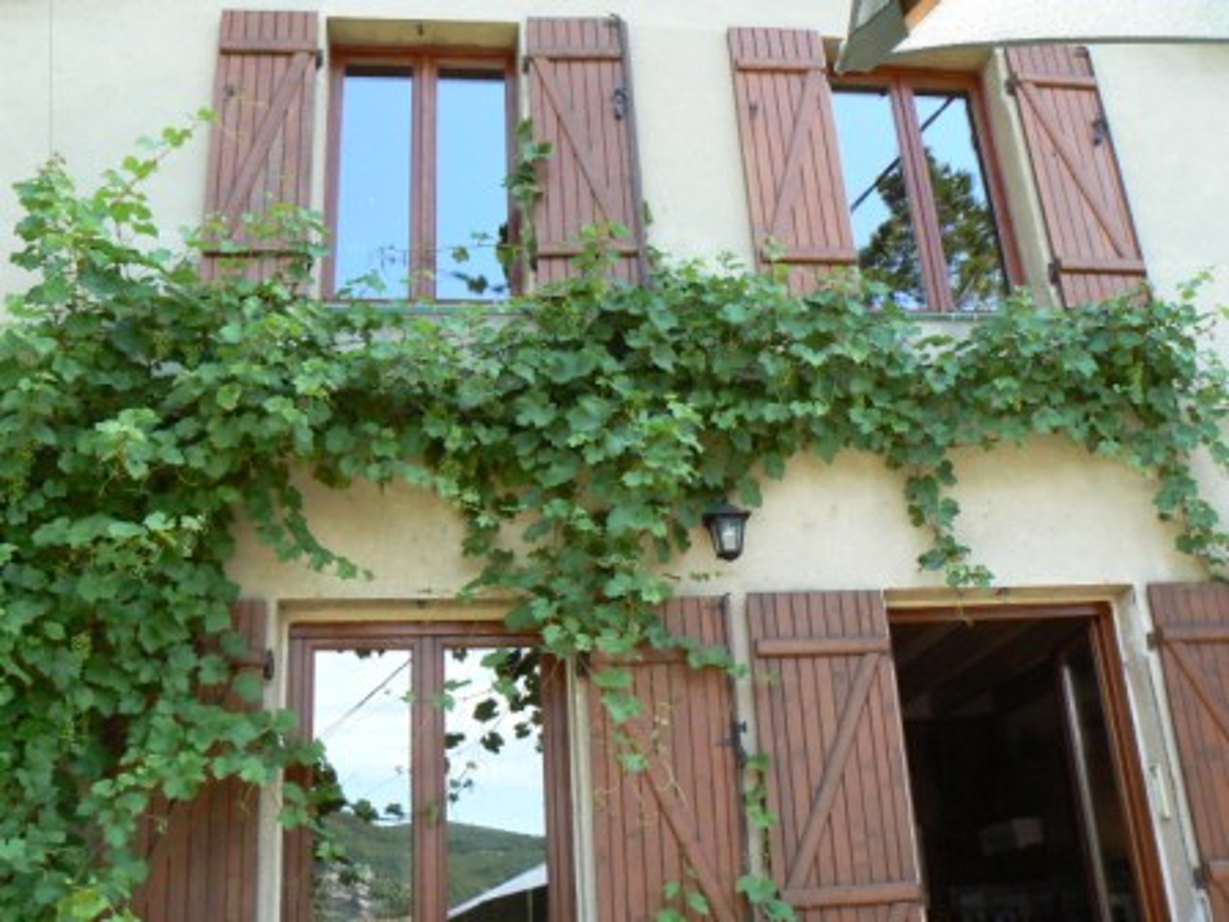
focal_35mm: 36
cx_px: 614
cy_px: 461
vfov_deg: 39.7
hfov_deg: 51.4
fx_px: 1278
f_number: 5.6
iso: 400
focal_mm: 6
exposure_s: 1/160
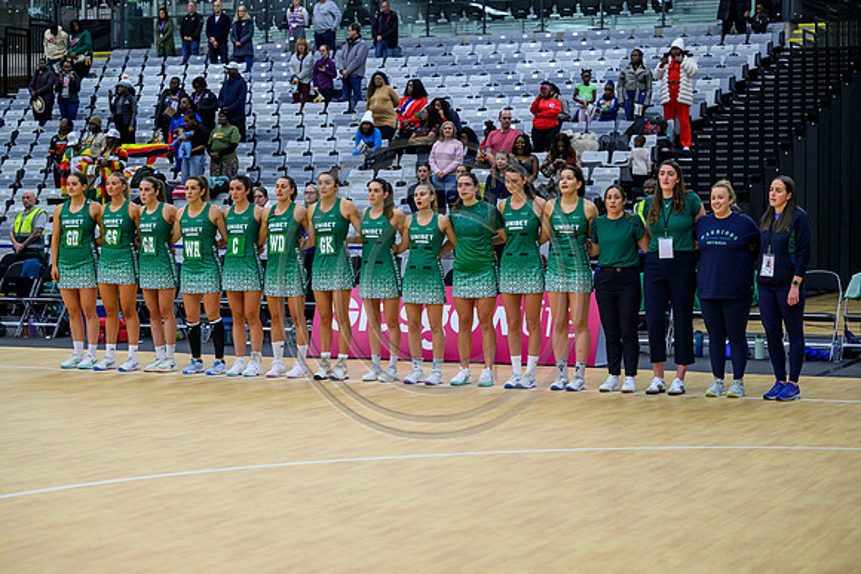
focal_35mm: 79
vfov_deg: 17.3
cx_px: 430
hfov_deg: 25.7
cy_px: 287
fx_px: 1890
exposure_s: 1/1250
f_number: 3.2
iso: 4000
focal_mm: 79
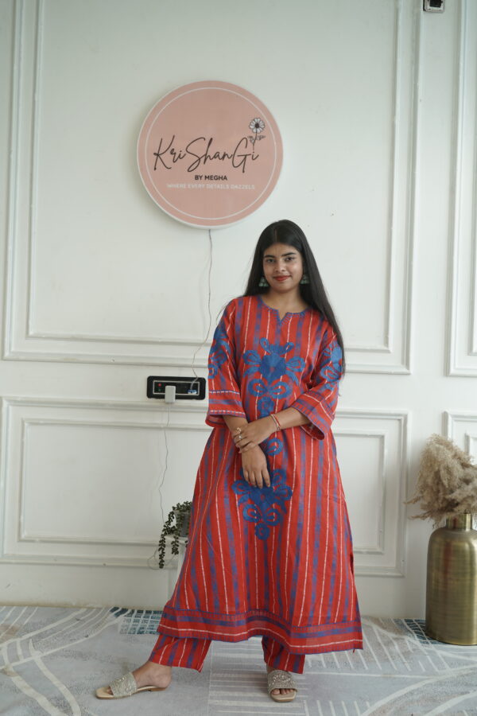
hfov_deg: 35.9
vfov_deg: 51.9
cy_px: 358
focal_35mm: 37
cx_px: 238
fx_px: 735
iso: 160
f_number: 5
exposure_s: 1/100
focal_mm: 37
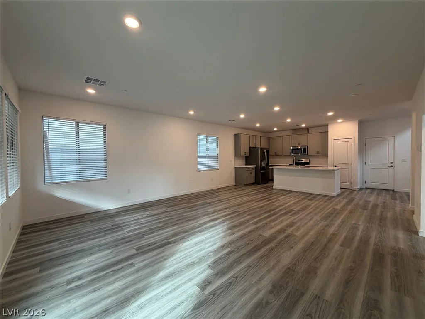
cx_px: 212
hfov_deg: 102.1
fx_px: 172
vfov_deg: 85.7
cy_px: 160
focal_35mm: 14
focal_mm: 2.22
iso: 160
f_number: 2.2
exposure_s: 1/120
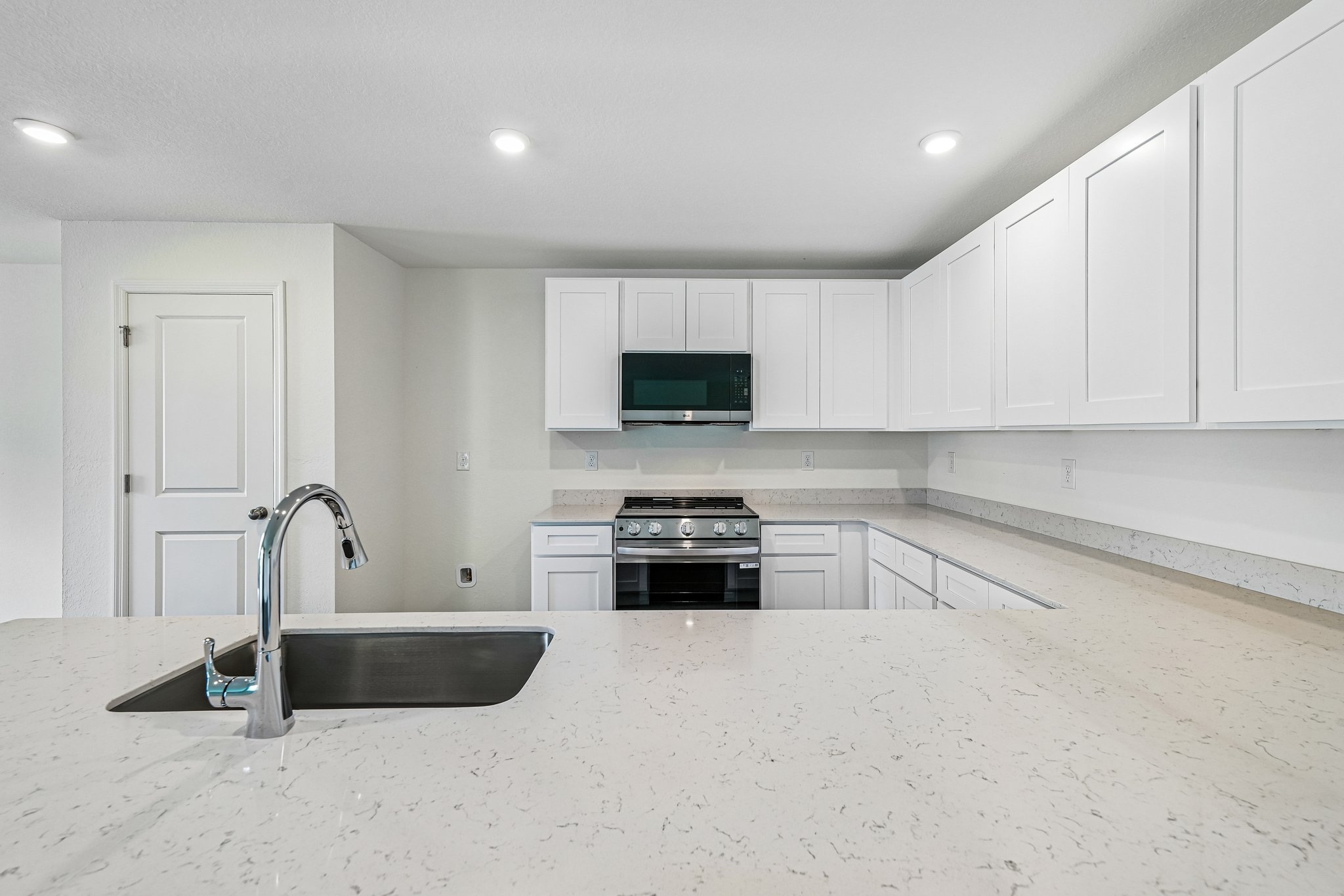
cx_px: 672
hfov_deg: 104.3
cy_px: 448
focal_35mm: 14
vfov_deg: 81.2
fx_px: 523
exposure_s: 1/15
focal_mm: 14
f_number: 8
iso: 400
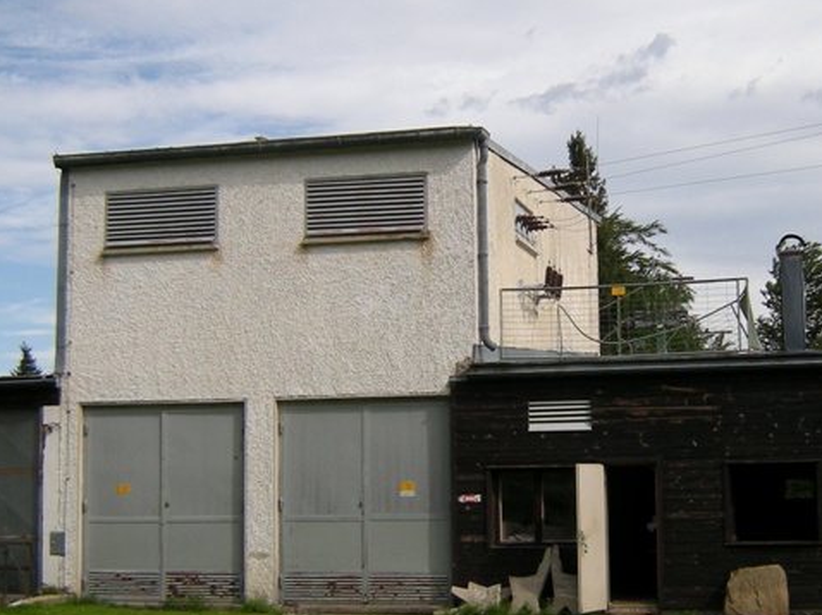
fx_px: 1424
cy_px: 323
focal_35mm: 60
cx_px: 543
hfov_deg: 32.0
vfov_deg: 24.4
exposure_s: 1/300
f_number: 5.6
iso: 64
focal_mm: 4.7
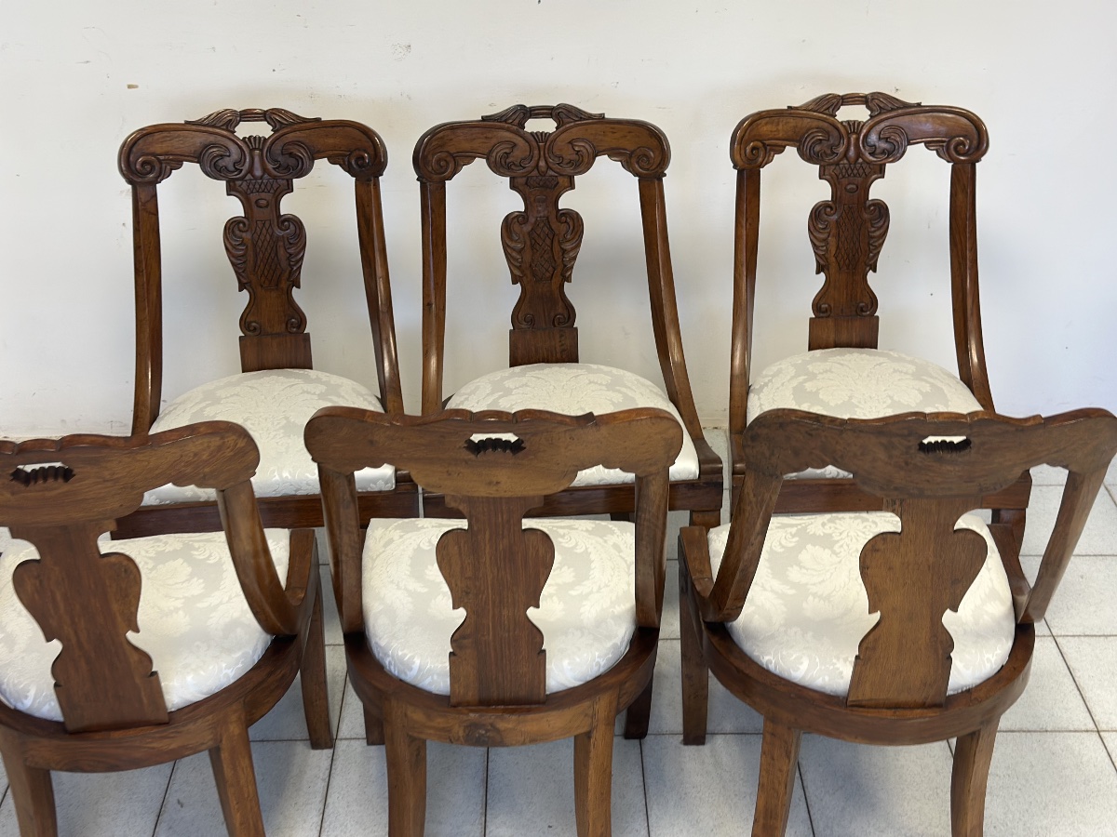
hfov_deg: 39.7
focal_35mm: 48
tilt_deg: -27.5
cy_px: 418
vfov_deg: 30.3
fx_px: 1549
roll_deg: +2.2
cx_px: 558
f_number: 1.78
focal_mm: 6.86
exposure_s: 1/50
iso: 80
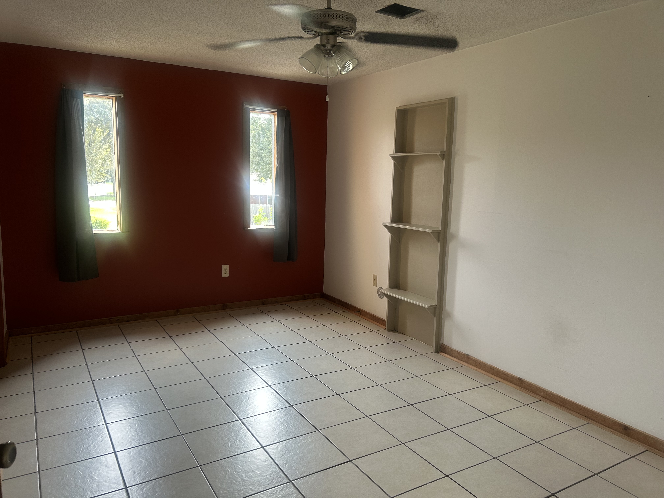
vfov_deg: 53.1
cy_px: 249
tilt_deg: -7.8
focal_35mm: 26
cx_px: 332
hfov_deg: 67.3
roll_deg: -1.0
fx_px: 499
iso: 80
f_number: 1.5
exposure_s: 1/60
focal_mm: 5.7
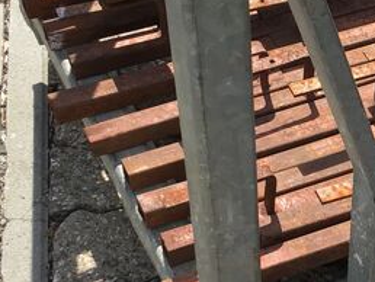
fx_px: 1041
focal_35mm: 96
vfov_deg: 15.4
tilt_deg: -52.1
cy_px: 195
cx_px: 455
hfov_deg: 19.2
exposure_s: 1/823
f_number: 2.4
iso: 25
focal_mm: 3.3
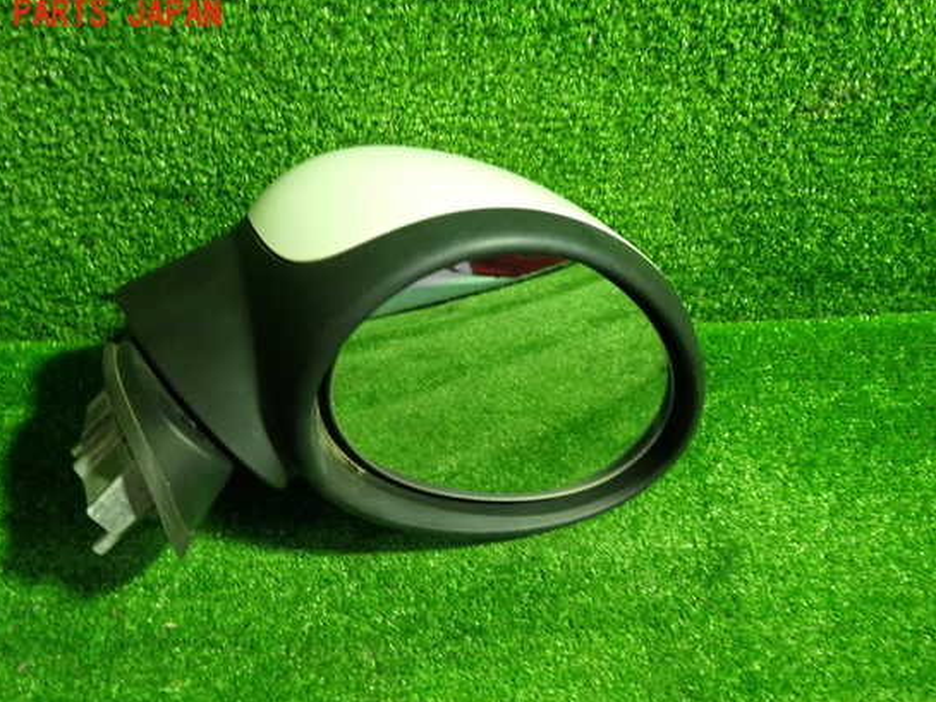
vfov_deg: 42.9
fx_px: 893
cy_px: 379
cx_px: 424
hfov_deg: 55.3
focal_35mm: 33
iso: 320
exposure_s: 1/30
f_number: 2.3
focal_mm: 5.4
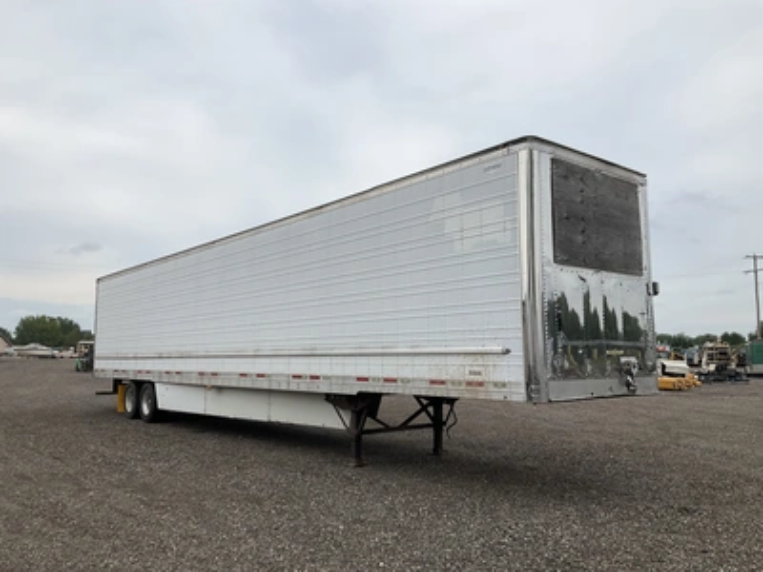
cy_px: 286
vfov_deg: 48.2
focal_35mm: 29
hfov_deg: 61.7
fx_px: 639
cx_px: 382
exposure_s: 1/2320
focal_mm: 3
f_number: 1.8
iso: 25
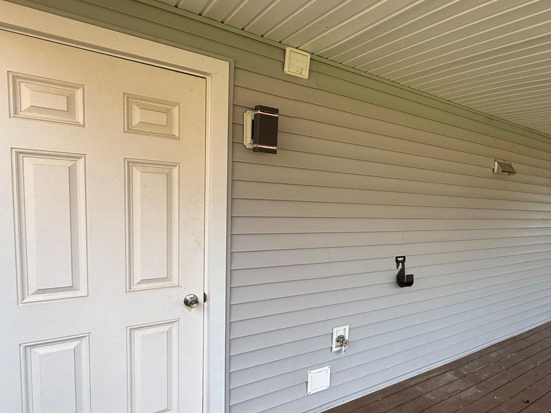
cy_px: 230
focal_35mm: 23
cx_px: 404
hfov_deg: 69.7
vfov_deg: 58.7
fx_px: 366
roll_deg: -3.7
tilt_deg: -4.0
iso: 64
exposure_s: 1/242
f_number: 2.2
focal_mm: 2.22
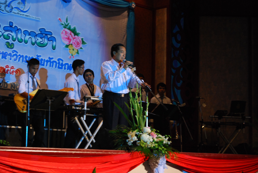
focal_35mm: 82
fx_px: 592
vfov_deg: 16.6
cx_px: 129
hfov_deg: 24.6
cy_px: 86
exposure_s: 1/15
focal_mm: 55
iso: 800
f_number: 5.6
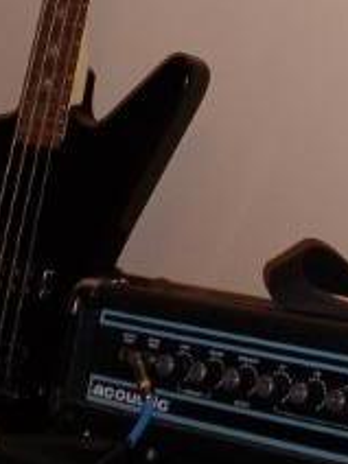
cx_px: 471
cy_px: -179
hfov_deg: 8.8
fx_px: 2225
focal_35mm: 166
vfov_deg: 11.5
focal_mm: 6
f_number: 3.5
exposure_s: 1/8
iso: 100
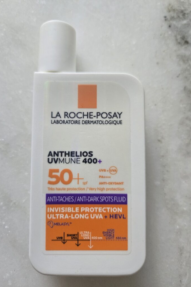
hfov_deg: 53.1
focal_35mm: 24
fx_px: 191
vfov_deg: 73.8
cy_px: 144
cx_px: 93
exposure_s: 1/120
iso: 400
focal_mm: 5.4
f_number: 1.8
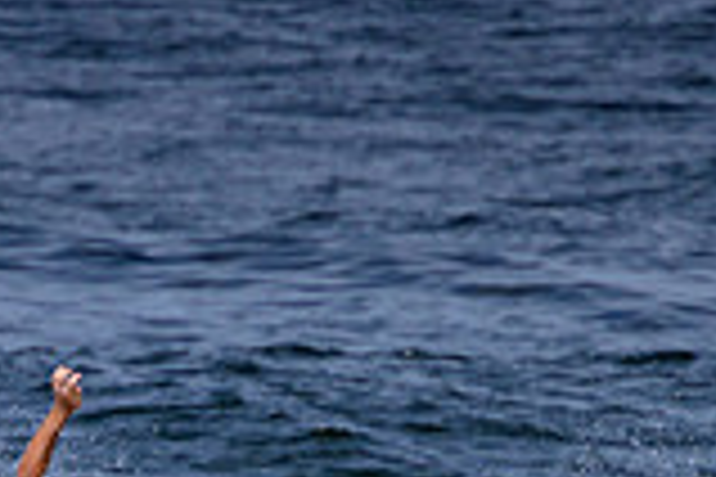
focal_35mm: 2917
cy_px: 785
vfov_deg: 0.5
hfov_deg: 0.7
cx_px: 198
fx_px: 58011
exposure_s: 1/2000
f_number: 11
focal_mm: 800
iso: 560
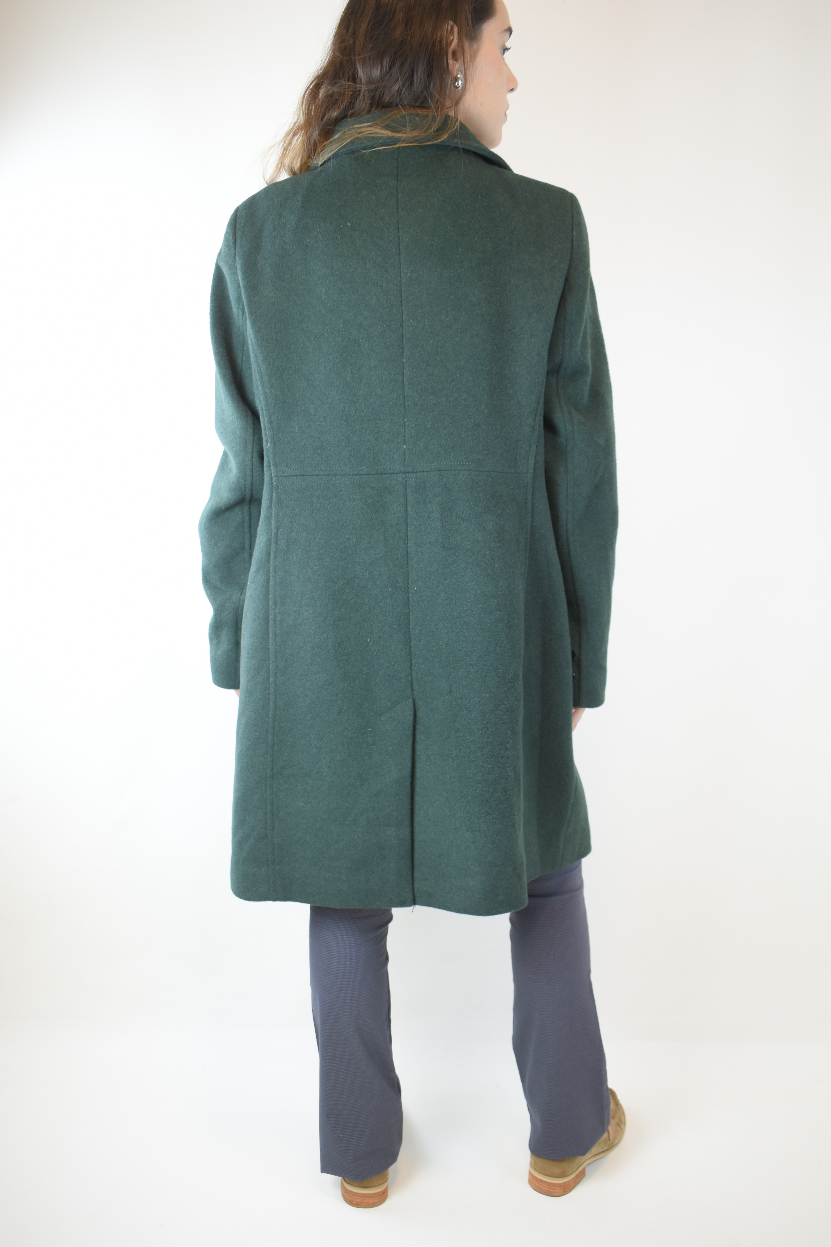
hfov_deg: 41.7
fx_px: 1091
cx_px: 416
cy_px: 624
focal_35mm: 32
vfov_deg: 59.5
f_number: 4
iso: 450
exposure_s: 1/60
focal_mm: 21
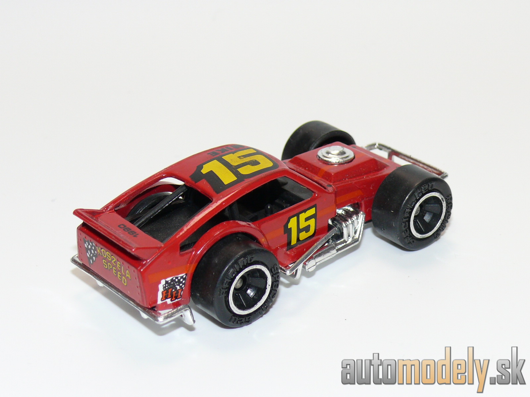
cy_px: 198
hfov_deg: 22.0
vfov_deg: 16.6
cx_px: 265
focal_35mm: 89
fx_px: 1363
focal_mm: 12.5
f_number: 4
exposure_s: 1/30
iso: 100
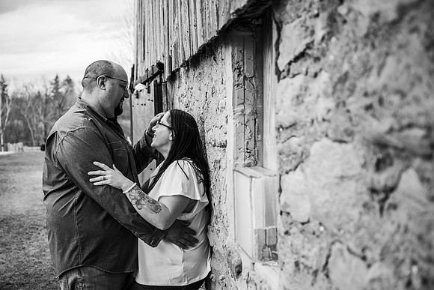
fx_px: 567
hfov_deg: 41.9
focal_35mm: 47
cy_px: 145
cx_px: 217
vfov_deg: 28.7
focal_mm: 46
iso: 320
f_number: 3.5
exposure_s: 1/250
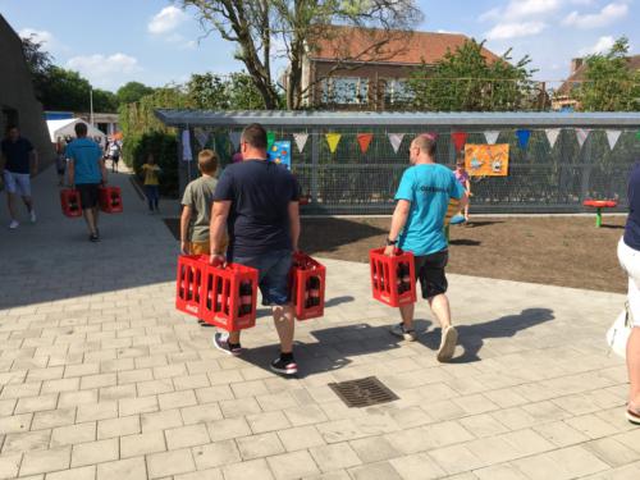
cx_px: 320
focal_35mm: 29
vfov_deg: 48.2
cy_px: 240
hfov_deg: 61.7
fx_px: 536
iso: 25
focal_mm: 4.15
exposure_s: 1/1054
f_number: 2.2
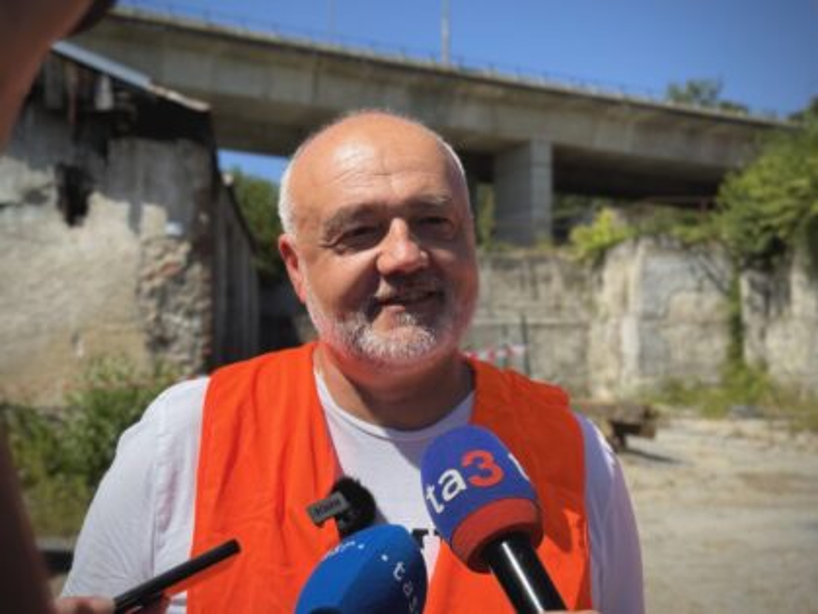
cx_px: 409
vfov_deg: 30.3
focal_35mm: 48
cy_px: 307
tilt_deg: +3.9
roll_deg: -0.2
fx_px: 1134
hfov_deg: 39.7
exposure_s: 1/4878
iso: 80
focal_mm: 6.76
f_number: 1.78
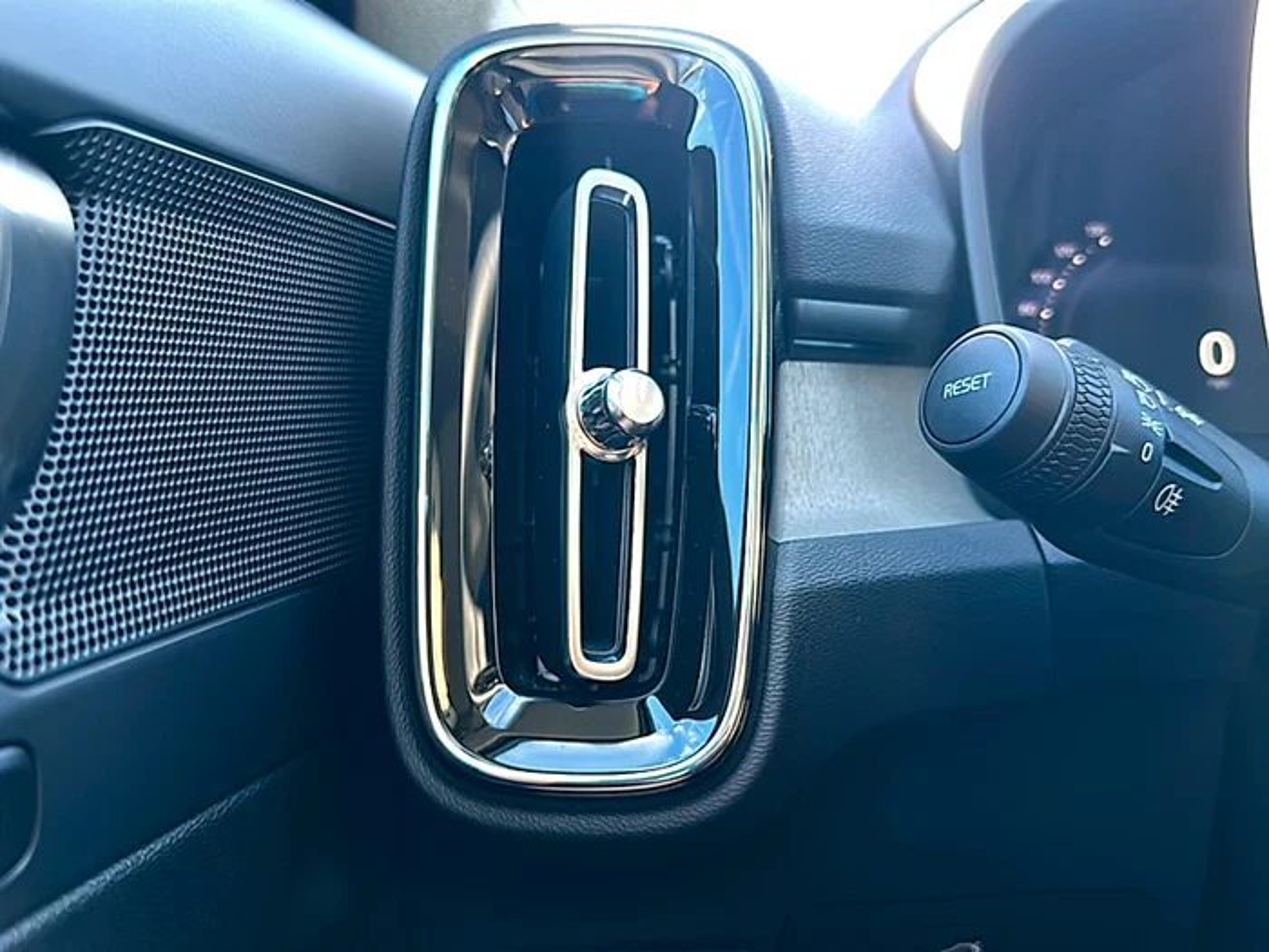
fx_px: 916
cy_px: 476
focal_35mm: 25
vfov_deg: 54.9
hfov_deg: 69.4
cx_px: 634
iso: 80
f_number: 1.78
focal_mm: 6.86
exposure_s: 1/54
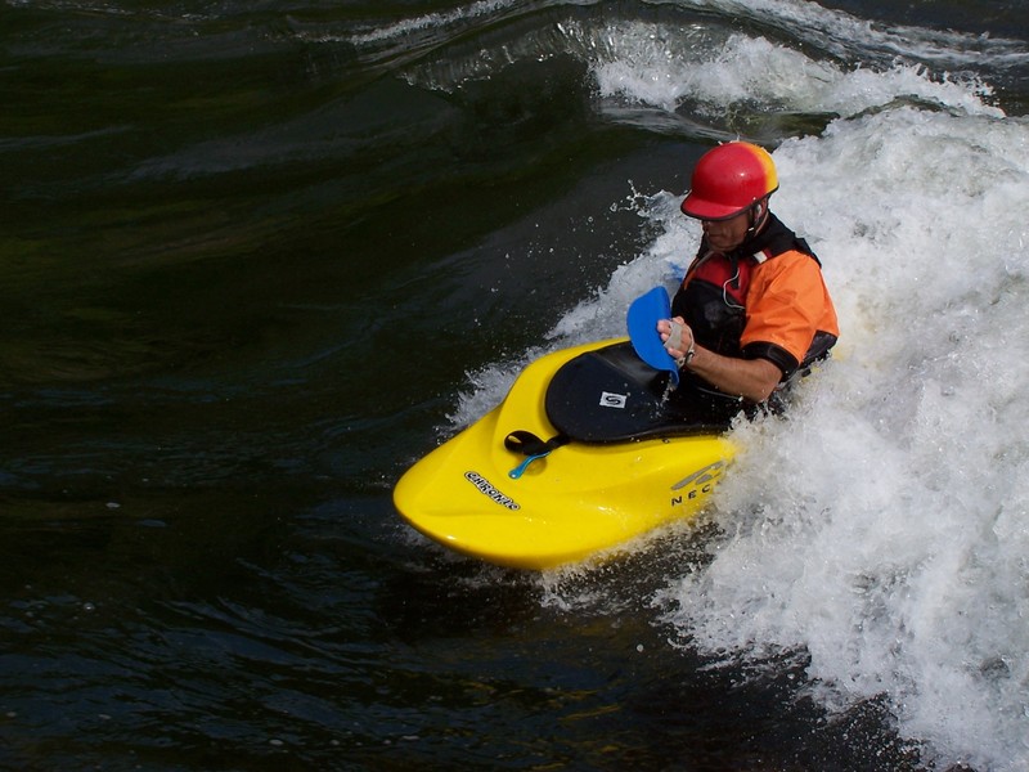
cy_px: 386
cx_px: 514
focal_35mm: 67
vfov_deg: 21.9
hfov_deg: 29.0
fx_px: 1992
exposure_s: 1/750
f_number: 4.5
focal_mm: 11.1
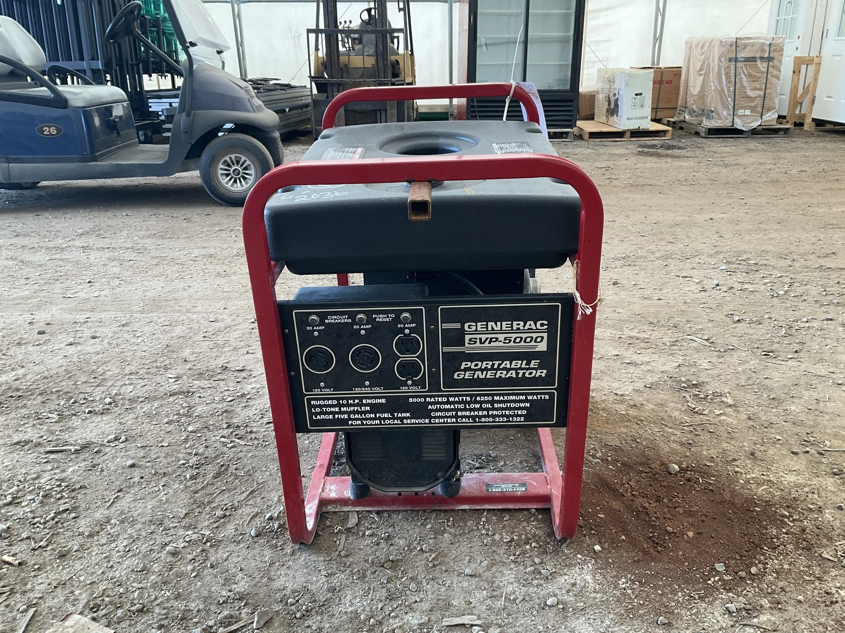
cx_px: 422
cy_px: 316
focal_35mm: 29
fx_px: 708
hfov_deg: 61.7
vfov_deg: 48.2
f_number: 1.8
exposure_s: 1/122
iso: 40
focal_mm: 3
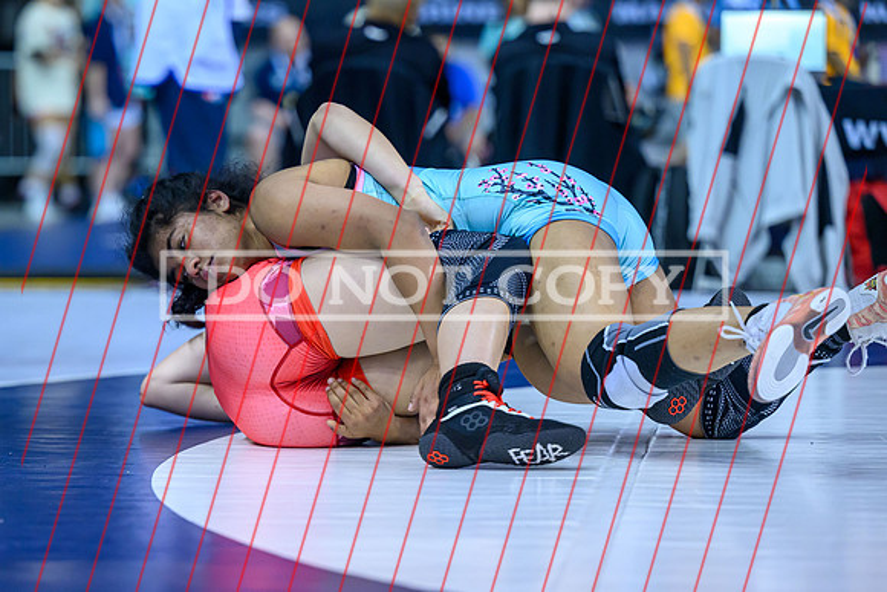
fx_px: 4095
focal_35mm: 166
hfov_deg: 12.4
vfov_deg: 8.3
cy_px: 329
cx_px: 311
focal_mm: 125
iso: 2500
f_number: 2.8
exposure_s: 1/640
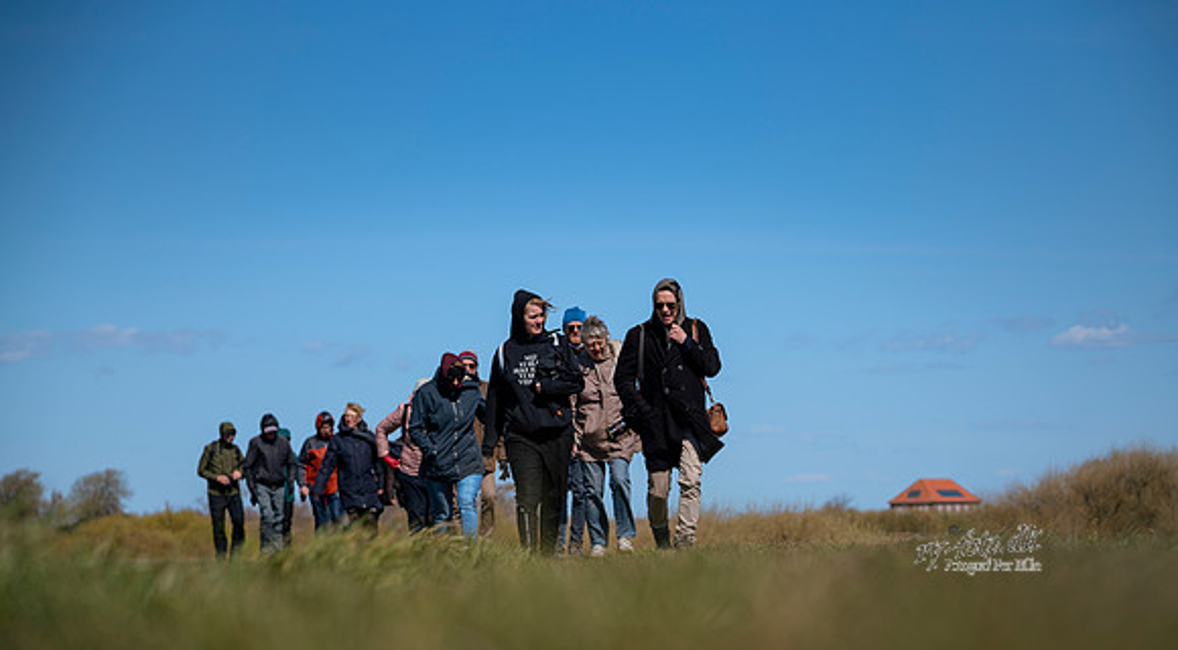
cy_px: 381
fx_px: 3527
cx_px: 613
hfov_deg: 19.0
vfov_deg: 10.5
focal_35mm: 113
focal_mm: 100
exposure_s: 1/2000
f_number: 4
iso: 100
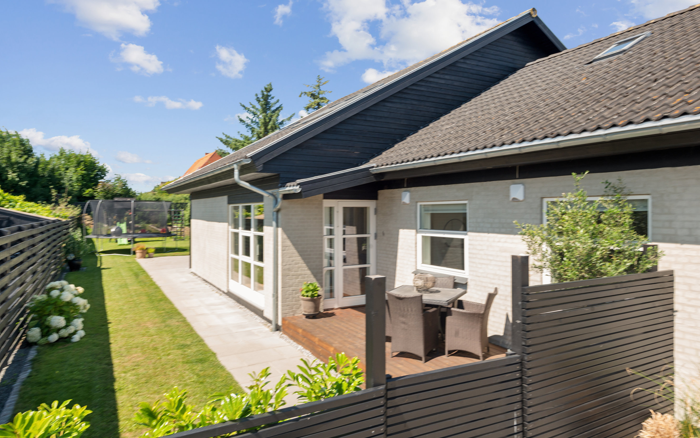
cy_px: 234
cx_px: 358
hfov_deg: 74.8
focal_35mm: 24
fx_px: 458
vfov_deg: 51.0
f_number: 10
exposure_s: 1/80
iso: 200
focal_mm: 23
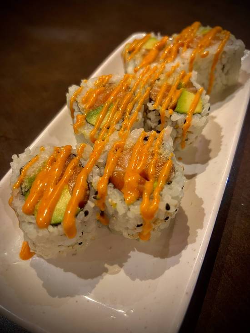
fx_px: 250
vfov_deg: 67.3
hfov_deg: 53.1
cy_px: 166
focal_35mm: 26
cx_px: 125
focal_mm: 5.7
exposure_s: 1/60
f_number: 1.5
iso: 400
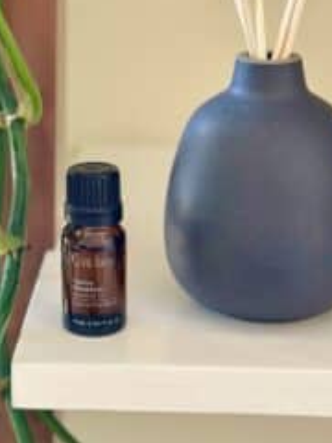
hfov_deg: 14.8
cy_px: 37
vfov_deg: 19.3
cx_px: 108
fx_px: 1279
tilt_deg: -11.5
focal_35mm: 100
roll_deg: +0.0
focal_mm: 6.86
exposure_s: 1/84
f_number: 1.78
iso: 125
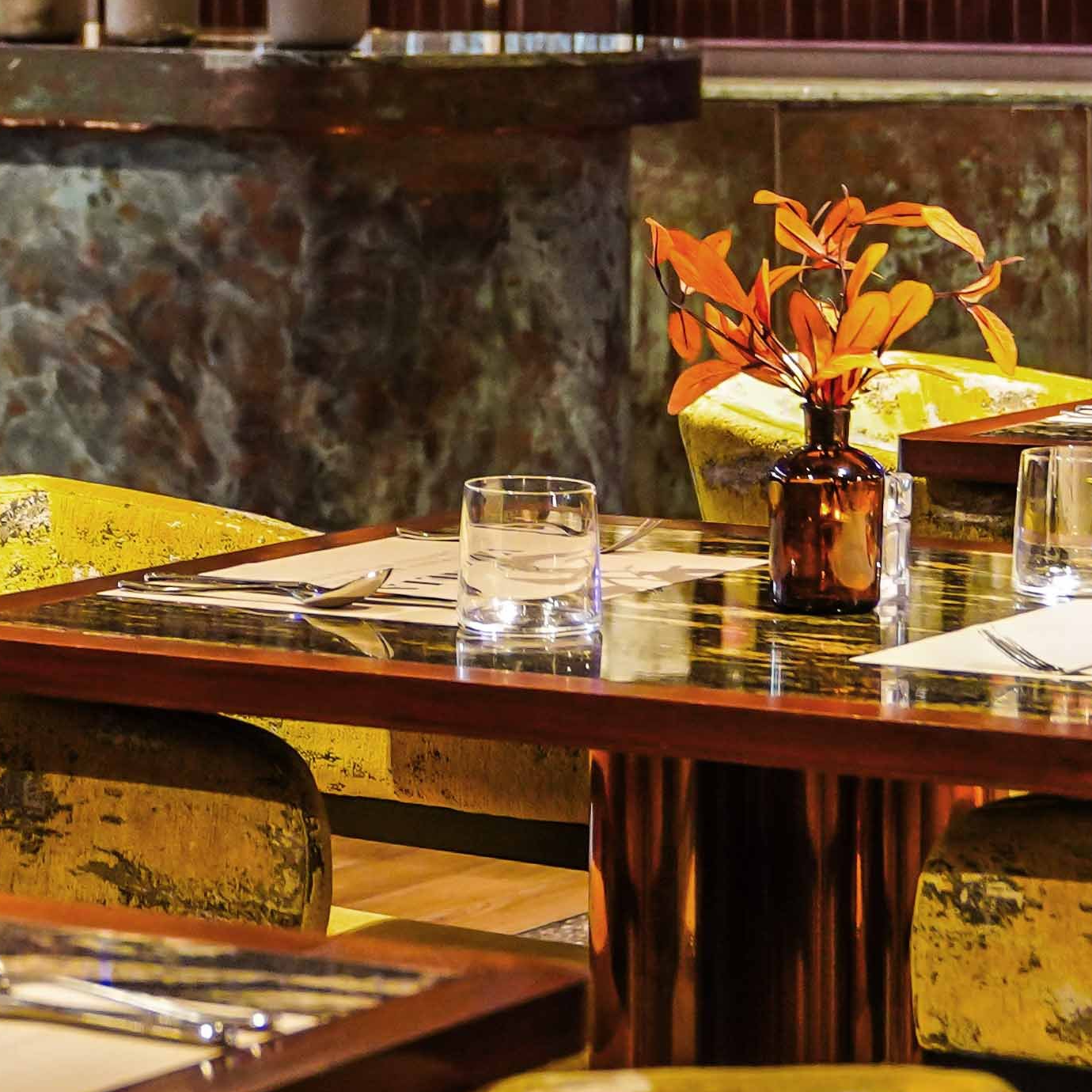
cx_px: 191
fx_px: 5639
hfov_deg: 11.0
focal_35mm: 158
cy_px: -15
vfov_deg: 11.0
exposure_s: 1/30
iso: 800
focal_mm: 27
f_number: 2.8
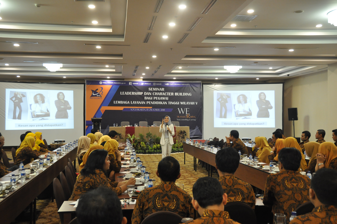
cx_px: 168
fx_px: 379
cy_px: 112
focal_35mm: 40
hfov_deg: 48.0
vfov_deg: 32.9
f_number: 5.6
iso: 1000
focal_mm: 27
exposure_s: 1/30
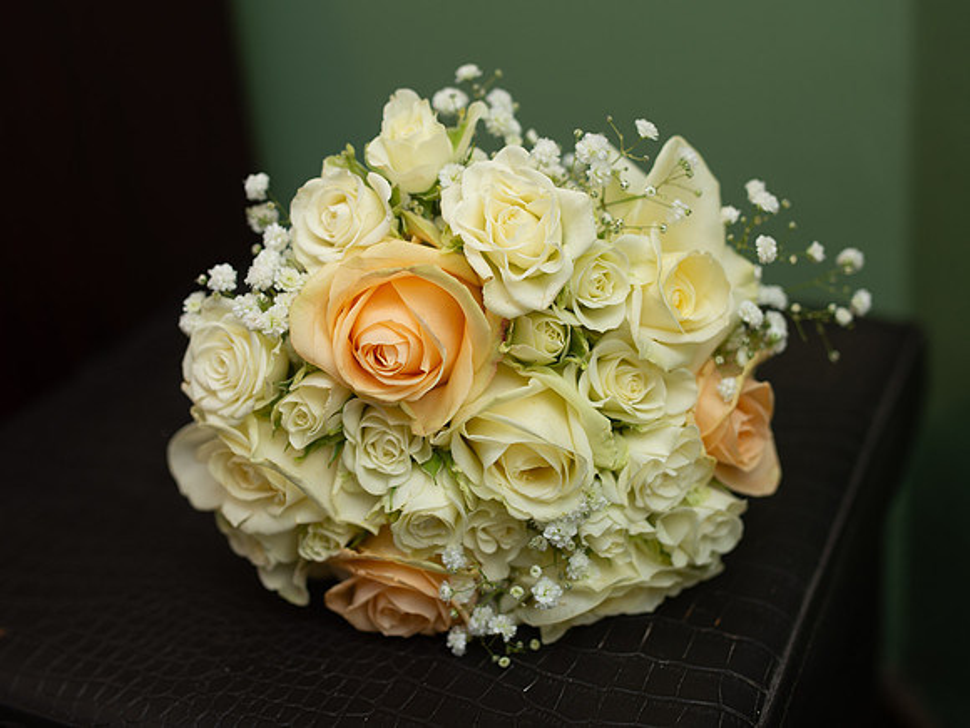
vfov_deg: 30.9
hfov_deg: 40.5
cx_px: 469
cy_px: 289
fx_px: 1314
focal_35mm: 47
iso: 200
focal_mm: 35
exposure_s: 1/100
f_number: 2.2
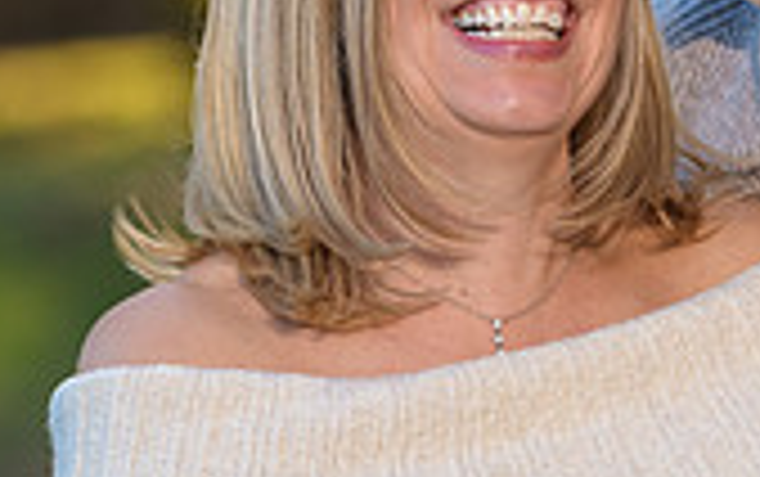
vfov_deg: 2.6
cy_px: -82
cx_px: 427
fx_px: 10429
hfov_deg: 4.2
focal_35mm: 503
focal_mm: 122
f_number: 3.2
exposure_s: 1/500
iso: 200
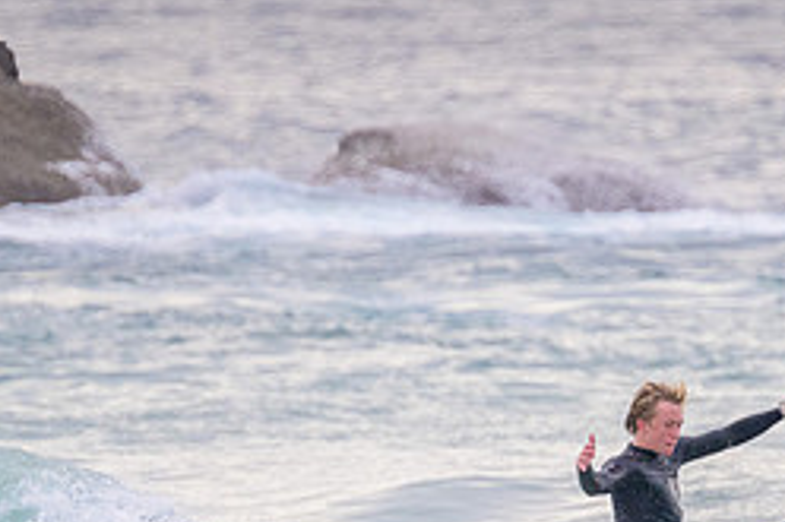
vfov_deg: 0.7
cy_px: 571
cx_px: 586
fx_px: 40813
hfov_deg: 1.1
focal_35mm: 1873
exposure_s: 1/1250
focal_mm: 800
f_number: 11
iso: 1800
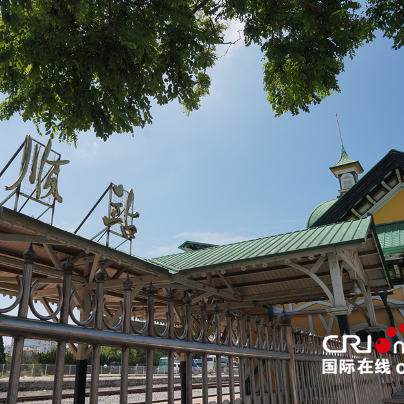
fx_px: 409
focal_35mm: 31
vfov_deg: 52.5
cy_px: 201
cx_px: 159
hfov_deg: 52.1
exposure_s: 1/400
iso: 200
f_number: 11
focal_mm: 16
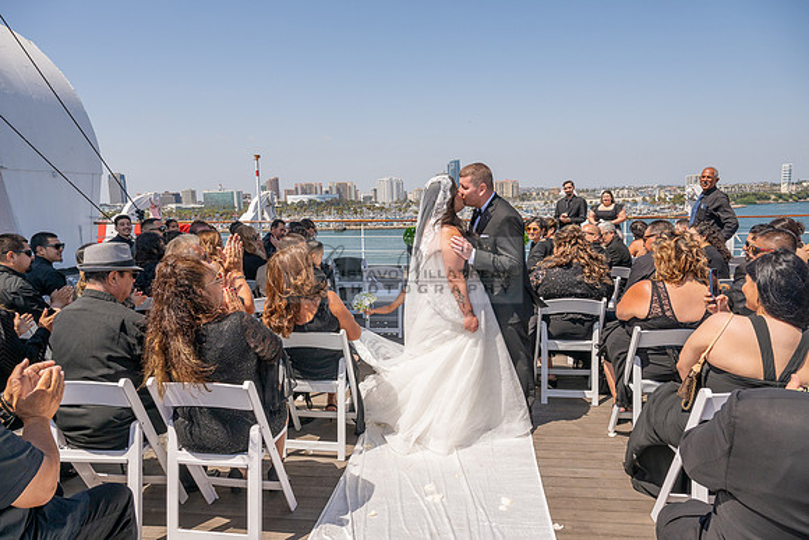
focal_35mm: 24
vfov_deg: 53.2
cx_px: 404
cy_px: 270
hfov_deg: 73.7
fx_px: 539
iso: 200
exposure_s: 1/800
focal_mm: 24
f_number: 8
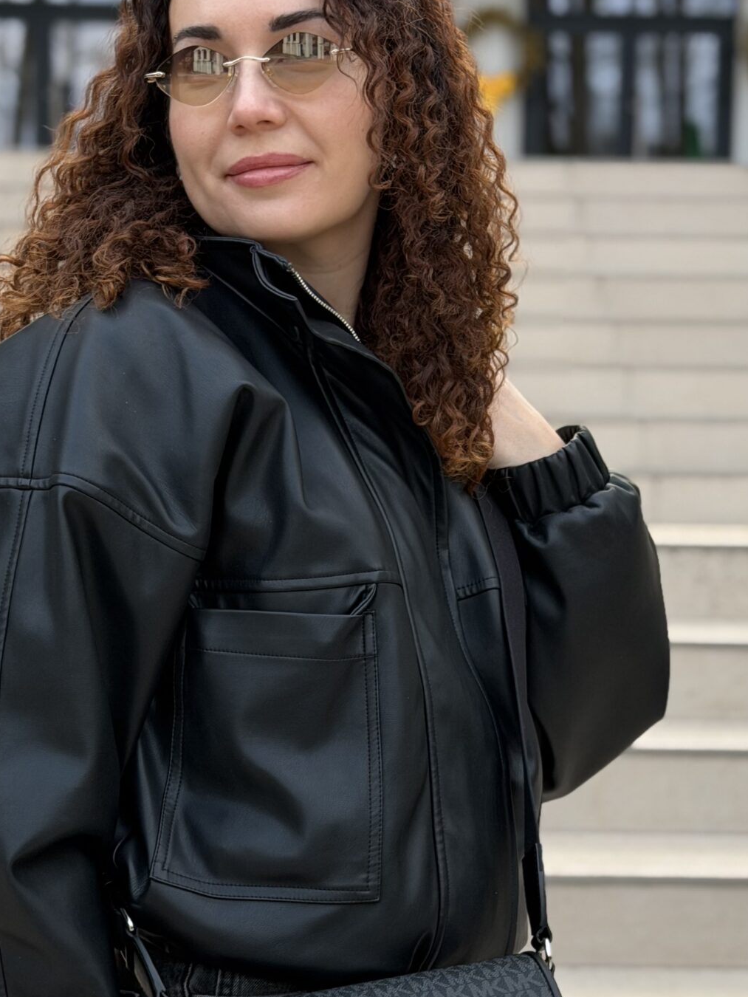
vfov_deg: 21.5
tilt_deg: -3.6
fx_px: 2621
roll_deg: -1.1
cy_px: 665
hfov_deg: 16.2
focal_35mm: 91
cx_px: 338
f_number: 1.78
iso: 64
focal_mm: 6.76
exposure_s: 1/364
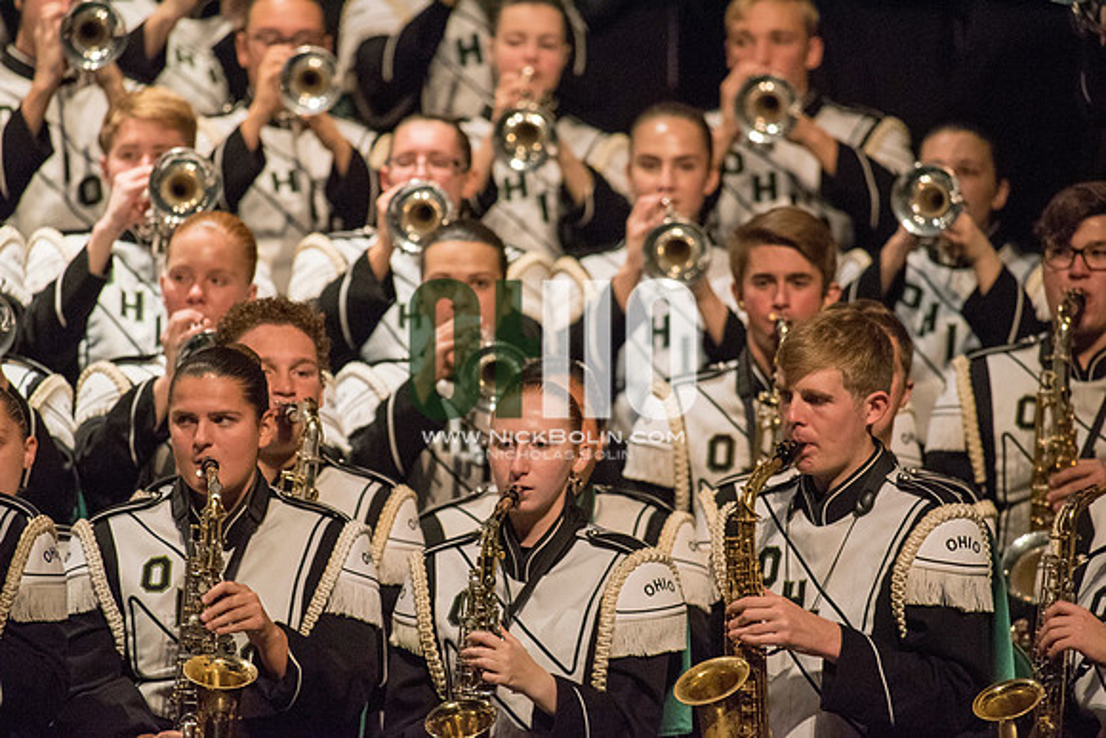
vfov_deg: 2.3
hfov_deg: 3.4
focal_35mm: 600
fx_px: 18437
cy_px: 369
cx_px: 553
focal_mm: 600
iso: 4000
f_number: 5.6
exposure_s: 1/320
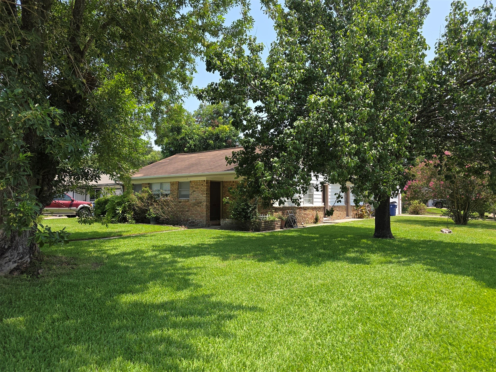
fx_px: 330
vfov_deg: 58.9
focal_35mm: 23
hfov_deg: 73.9
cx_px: 248
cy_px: 186
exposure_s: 1/389
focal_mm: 6.3
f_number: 1.7
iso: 12
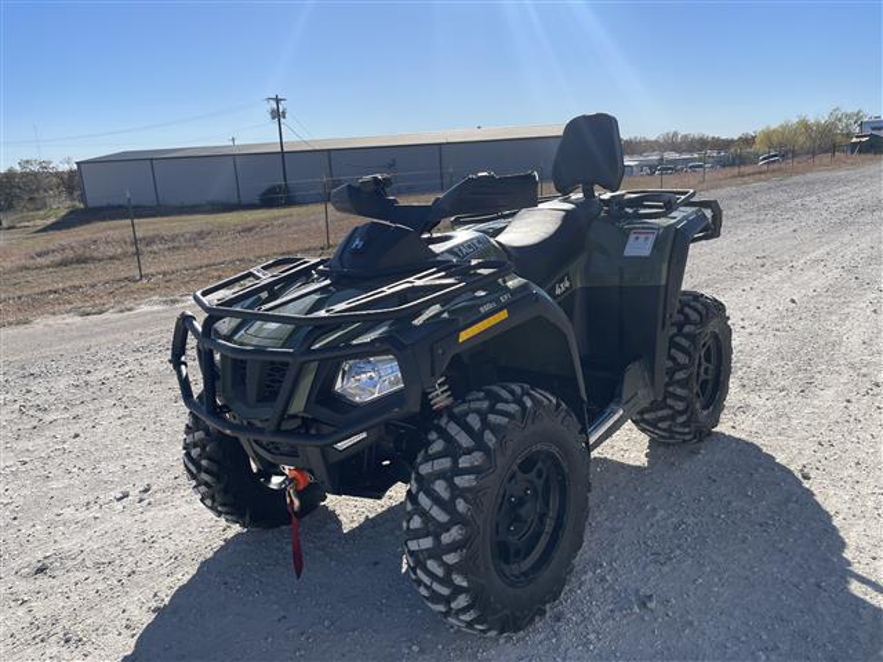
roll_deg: +0.3
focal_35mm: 25
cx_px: 442
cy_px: 331
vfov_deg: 54.9
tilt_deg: -14.1
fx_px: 638
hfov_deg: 69.4
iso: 32
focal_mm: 5.1
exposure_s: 1/3788
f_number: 1.6
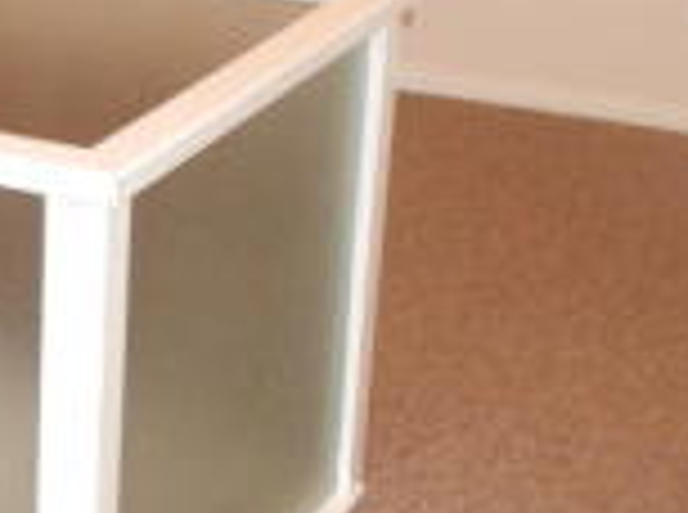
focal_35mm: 107
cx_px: -241
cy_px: 110
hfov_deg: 17.2
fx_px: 2122
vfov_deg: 13.7
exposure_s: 1/30
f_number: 3.2
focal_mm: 5.1
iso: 200
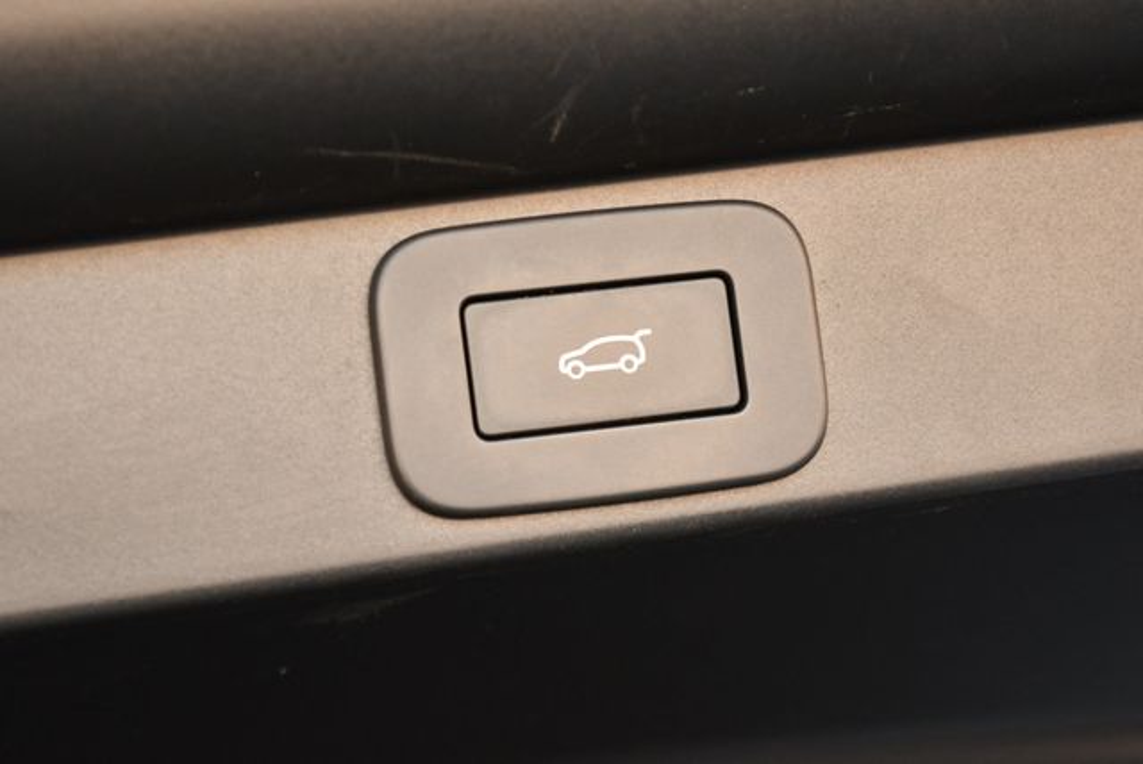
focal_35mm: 110
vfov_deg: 12.5
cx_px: 572
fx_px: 3496
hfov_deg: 18.6
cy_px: 382
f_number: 5.6
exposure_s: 1/125
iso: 900
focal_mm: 55
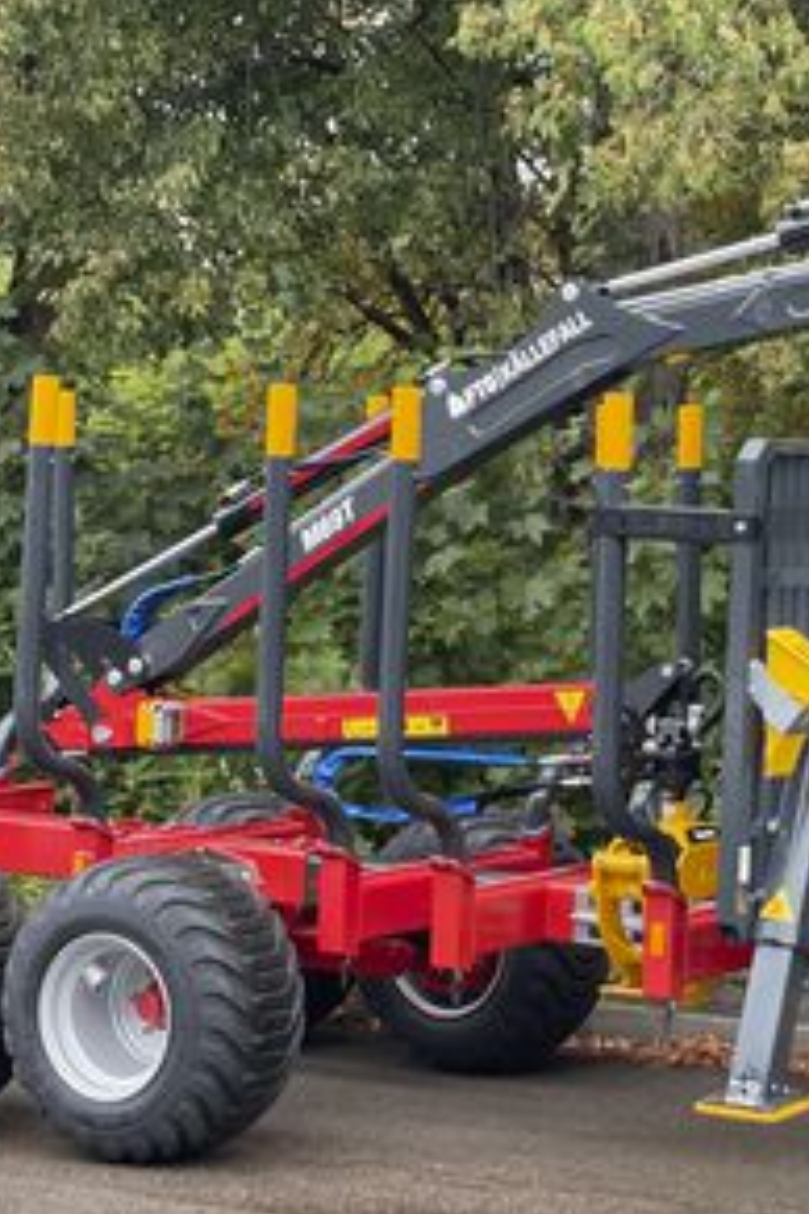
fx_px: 3135
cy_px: 544
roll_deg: -0.6
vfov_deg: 21.9
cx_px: 651
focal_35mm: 93
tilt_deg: +0.9
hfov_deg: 14.6
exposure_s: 1/122
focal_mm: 6
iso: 200
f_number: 2
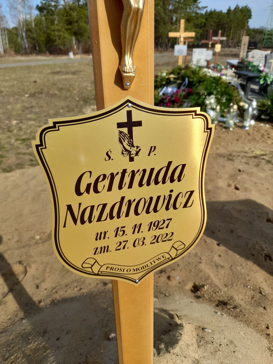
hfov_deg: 54.9
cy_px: 182
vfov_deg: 69.4
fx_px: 263
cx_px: 136
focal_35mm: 25
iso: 20
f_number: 2
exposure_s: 1/754
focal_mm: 4.6
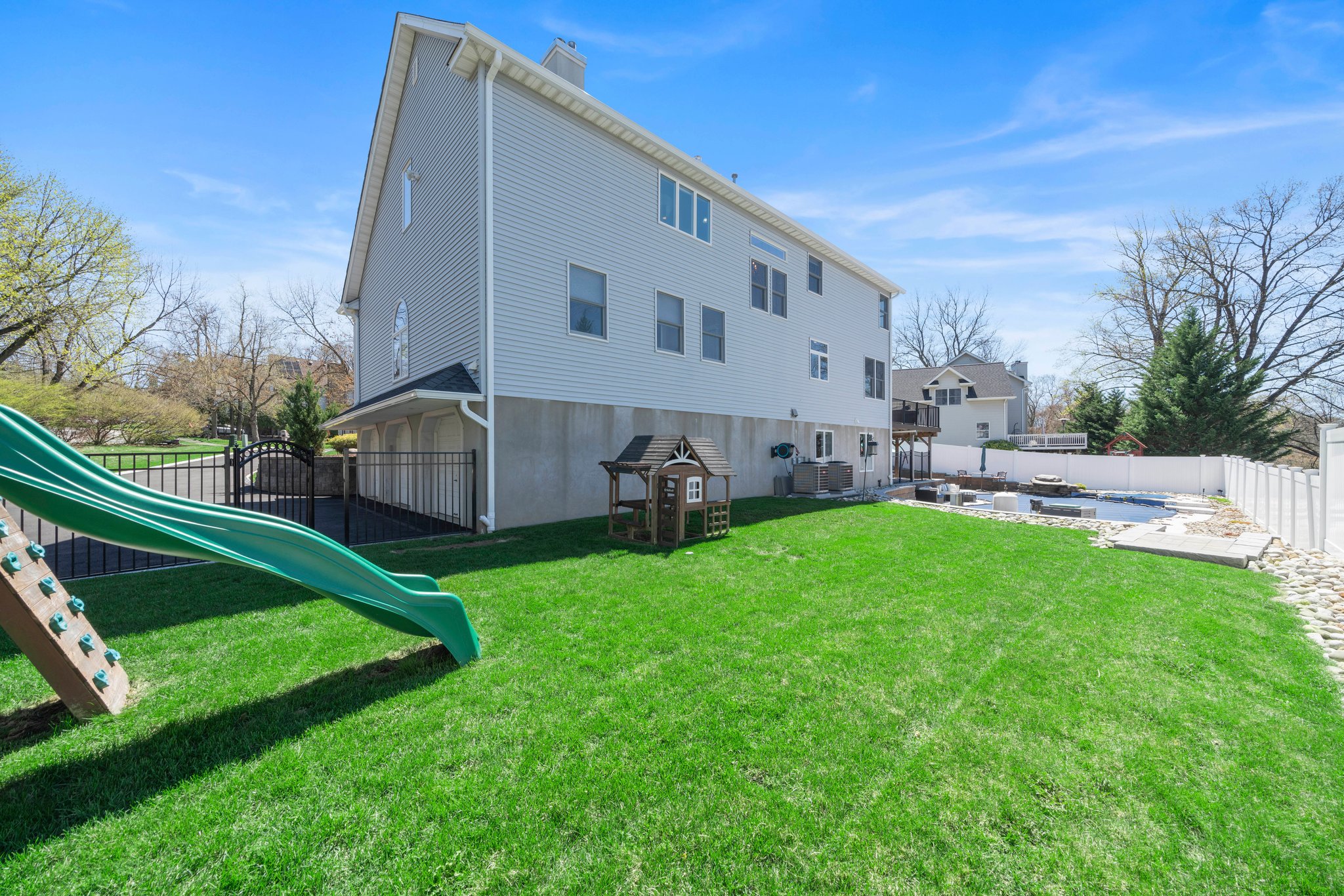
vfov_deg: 90.0
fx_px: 448
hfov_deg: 112.6
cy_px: 448
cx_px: 672
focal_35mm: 12
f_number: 8
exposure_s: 1/125
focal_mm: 12
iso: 100
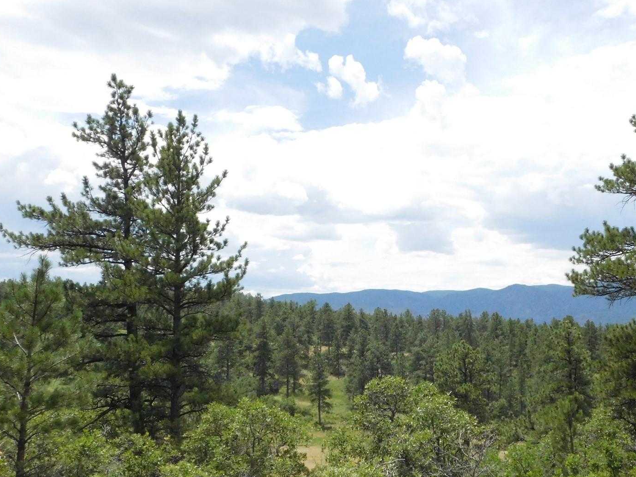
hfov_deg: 36.8
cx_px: 361
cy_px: 267
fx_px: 955
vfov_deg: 28.0
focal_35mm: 52
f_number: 7.4
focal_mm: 8
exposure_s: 1/1500
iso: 800
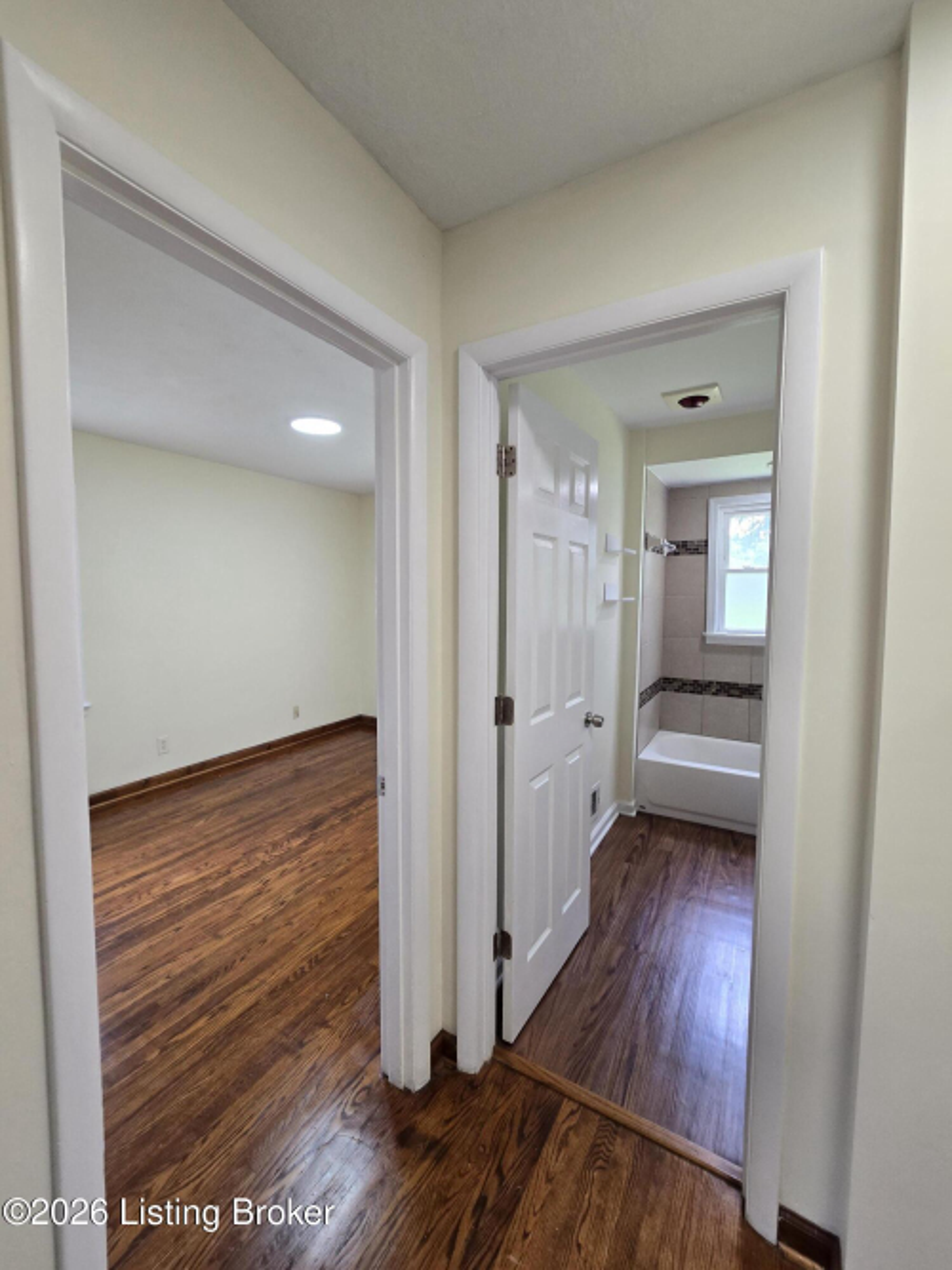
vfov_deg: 106.2
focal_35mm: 13
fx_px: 477
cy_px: 635
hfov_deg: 89.9
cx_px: 476
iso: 100
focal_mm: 2.2
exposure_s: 1/60
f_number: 2.2
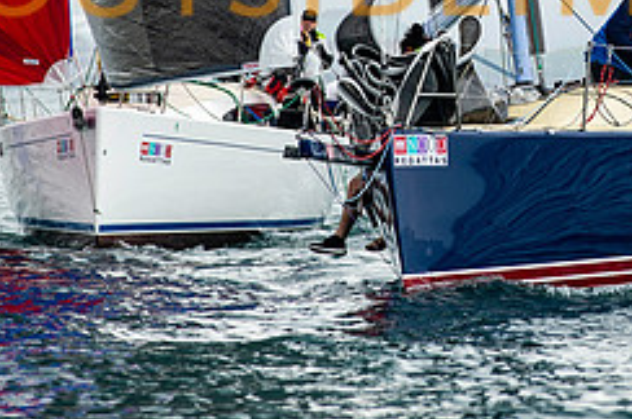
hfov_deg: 4.3
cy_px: -36
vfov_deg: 2.9
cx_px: 531
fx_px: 8345
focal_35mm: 476
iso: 250
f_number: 5
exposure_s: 1/1250
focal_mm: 200
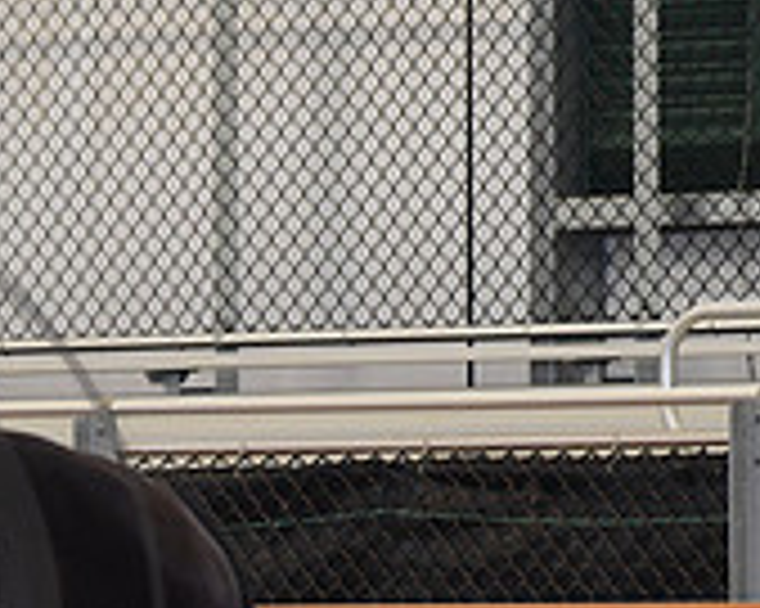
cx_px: -369
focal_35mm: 579
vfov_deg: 2.7
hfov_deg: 3.3
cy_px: 642
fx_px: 13016
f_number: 5.6
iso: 3200
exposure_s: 1/250
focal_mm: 180
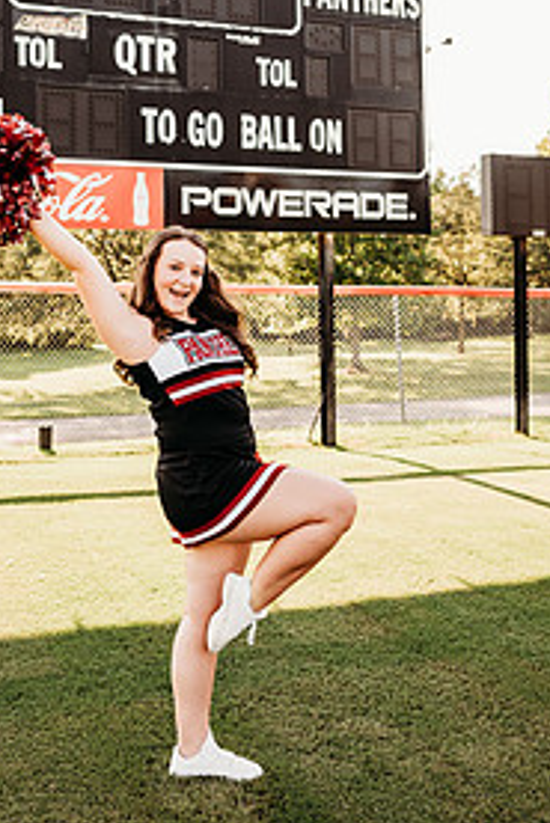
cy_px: 270
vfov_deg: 48.6
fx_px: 893
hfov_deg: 33.9
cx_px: 181
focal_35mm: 39
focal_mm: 24
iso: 200
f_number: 2.8
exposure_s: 1/640
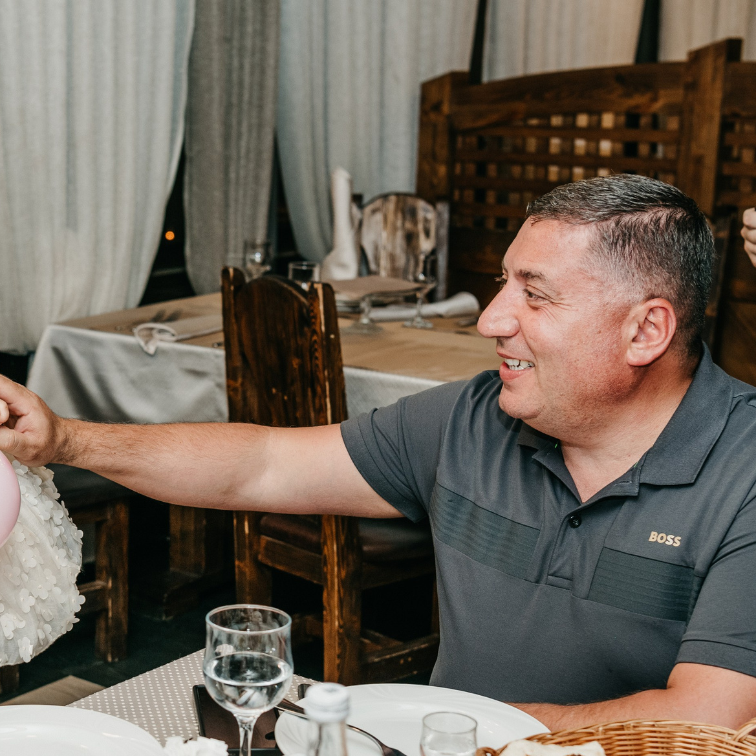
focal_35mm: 67
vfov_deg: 25.7
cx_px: 139
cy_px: 448
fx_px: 1655
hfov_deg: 25.2
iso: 160
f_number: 4
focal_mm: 36
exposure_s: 1/160
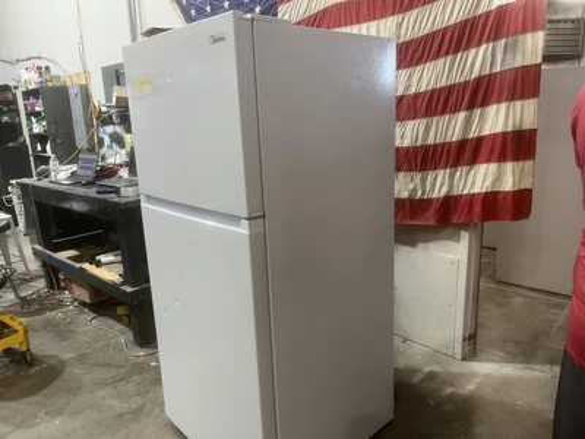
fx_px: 439
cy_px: 220
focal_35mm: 26
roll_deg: +2.8
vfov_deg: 53.1
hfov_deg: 67.3
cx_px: 292
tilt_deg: -13.2
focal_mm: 5.1
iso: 100
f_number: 1.6
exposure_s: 1/60
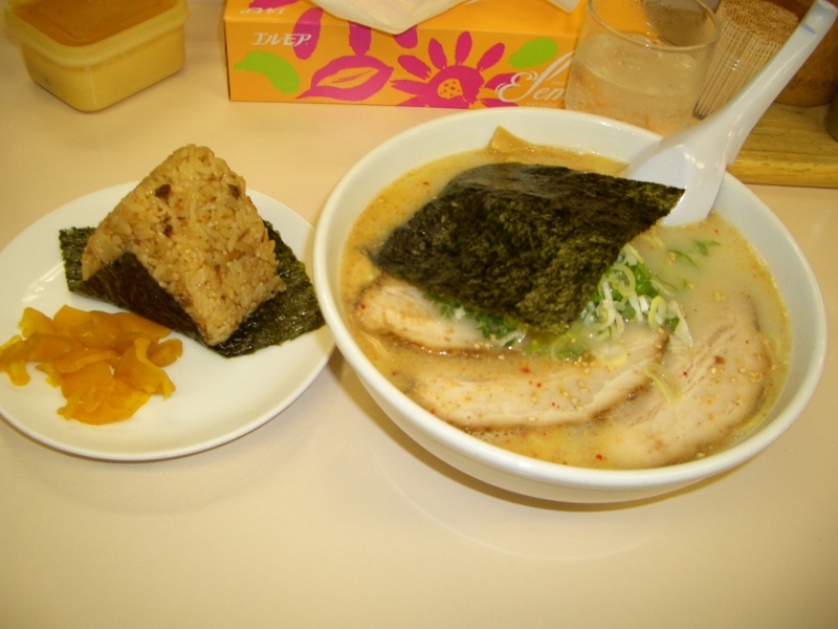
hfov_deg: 52.6
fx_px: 847
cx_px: 419
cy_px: 314
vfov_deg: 40.7
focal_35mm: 35
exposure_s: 1/60
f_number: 2.6
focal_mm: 5.8
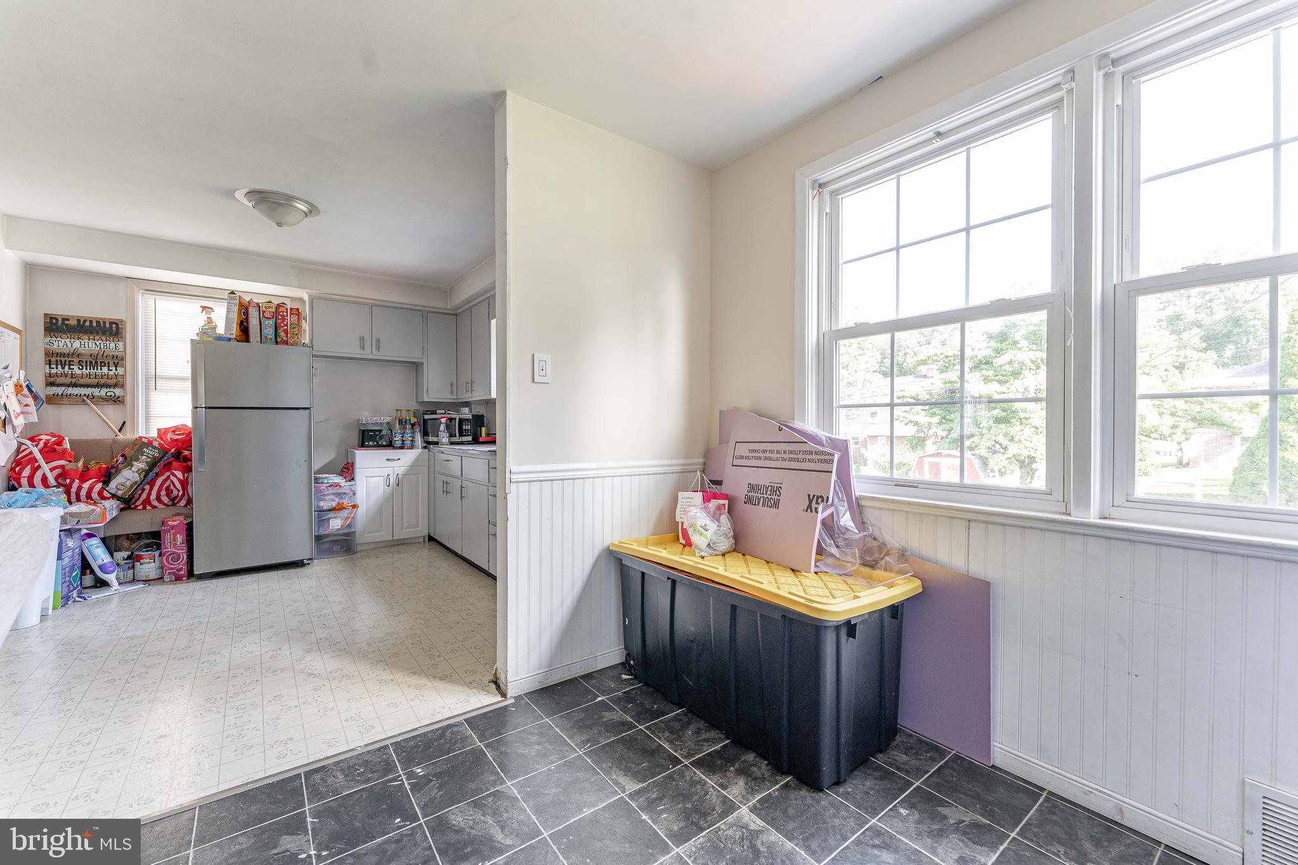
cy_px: 432
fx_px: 505
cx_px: 649
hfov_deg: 104.3
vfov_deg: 81.2
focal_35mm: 14
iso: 320
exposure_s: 1/10
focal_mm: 14
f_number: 7.1
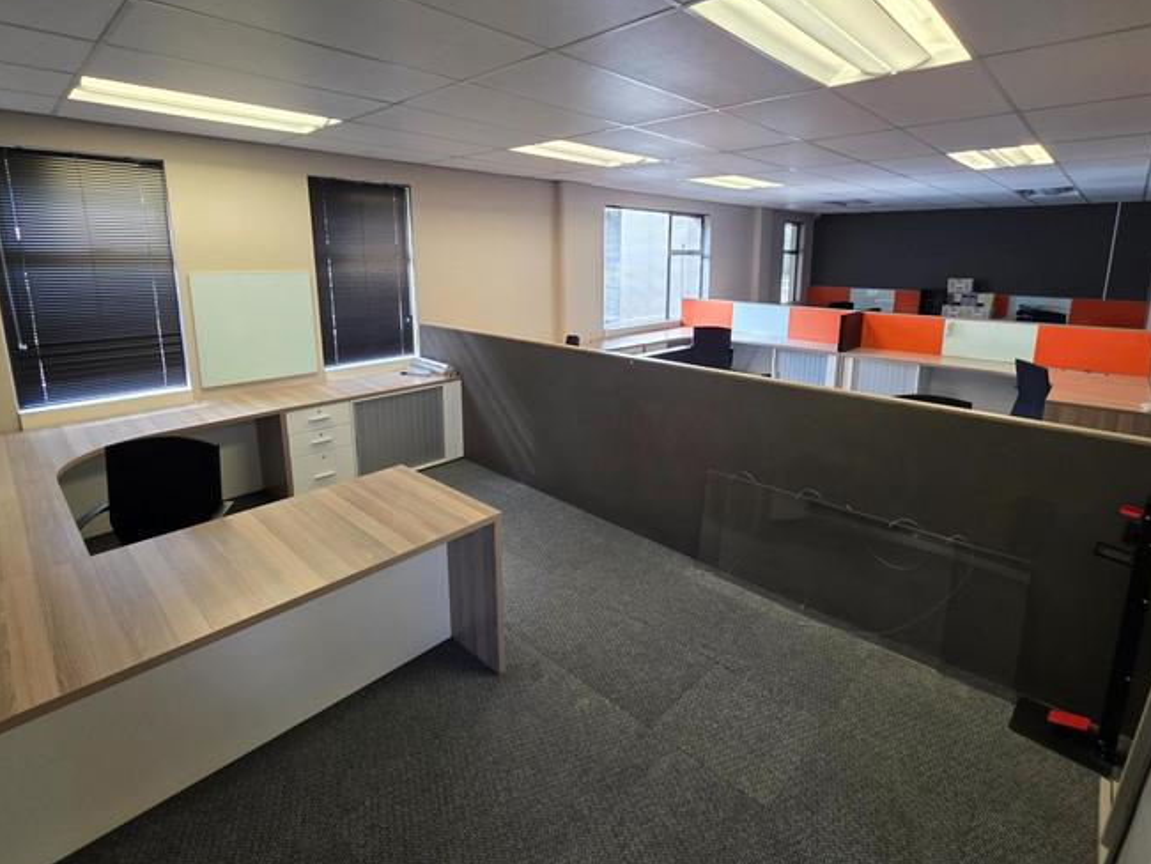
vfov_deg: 77.6
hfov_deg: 94.5
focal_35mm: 16
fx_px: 532
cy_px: 365
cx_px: 591
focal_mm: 2.2
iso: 250
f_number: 1.9
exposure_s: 1/50
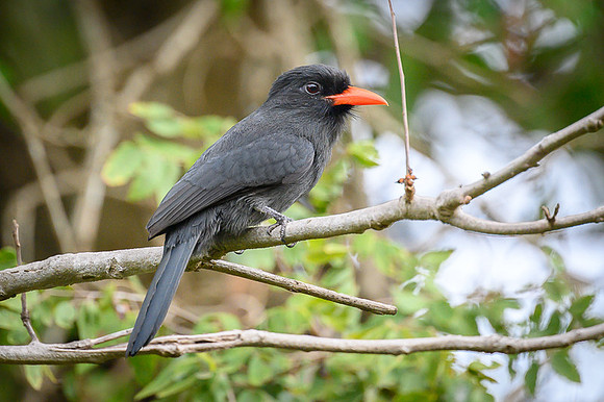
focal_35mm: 759
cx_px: 282
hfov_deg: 2.7
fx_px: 12720
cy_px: 84
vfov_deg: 1.8
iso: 2000
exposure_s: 1/1250
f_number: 4
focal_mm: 400
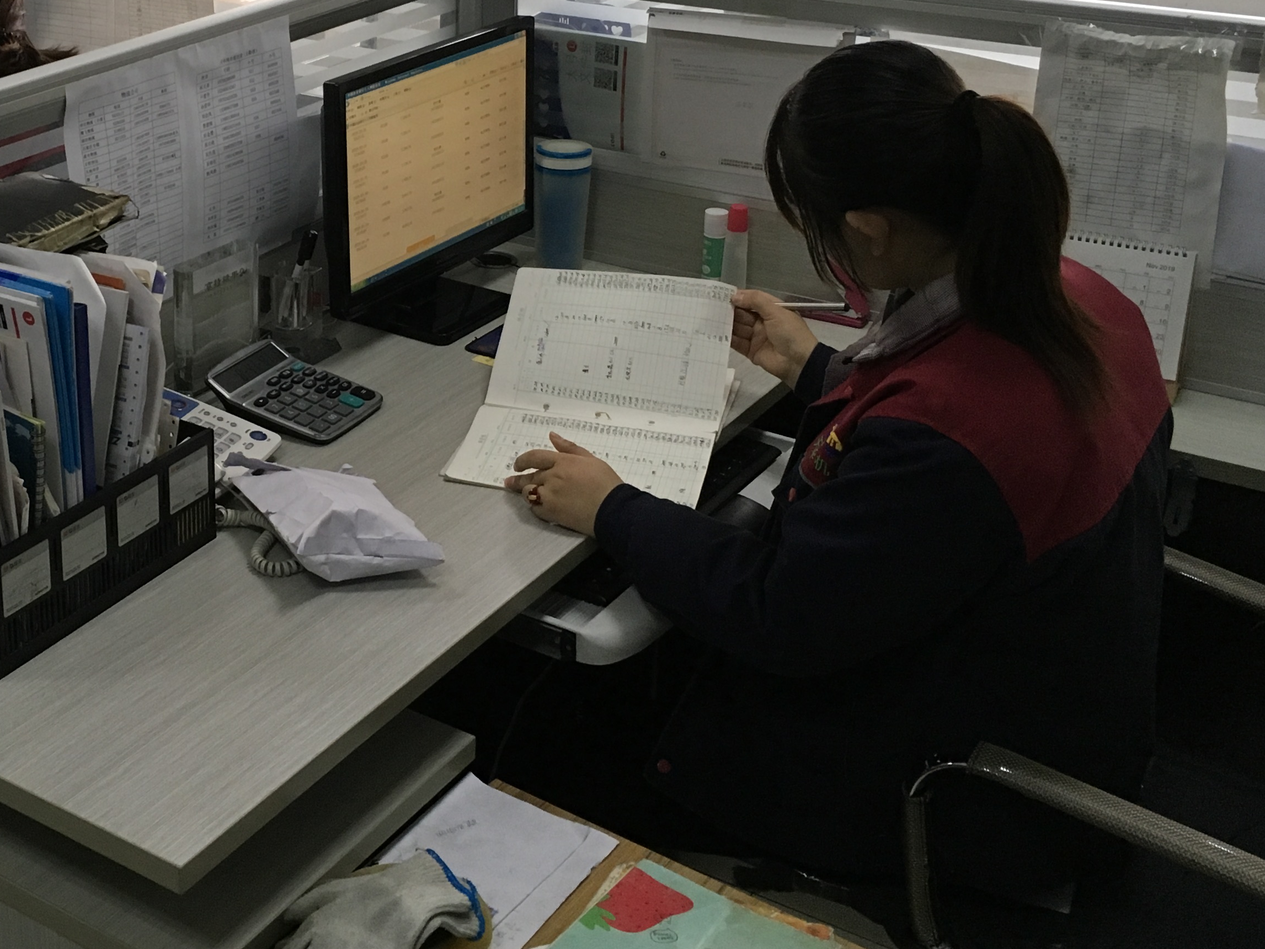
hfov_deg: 36.1
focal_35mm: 51
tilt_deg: -16.9
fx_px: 1864
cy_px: 229
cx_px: 233
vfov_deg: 28.1
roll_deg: +0.7
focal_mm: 4.15
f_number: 2.2
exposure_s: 1/33
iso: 160
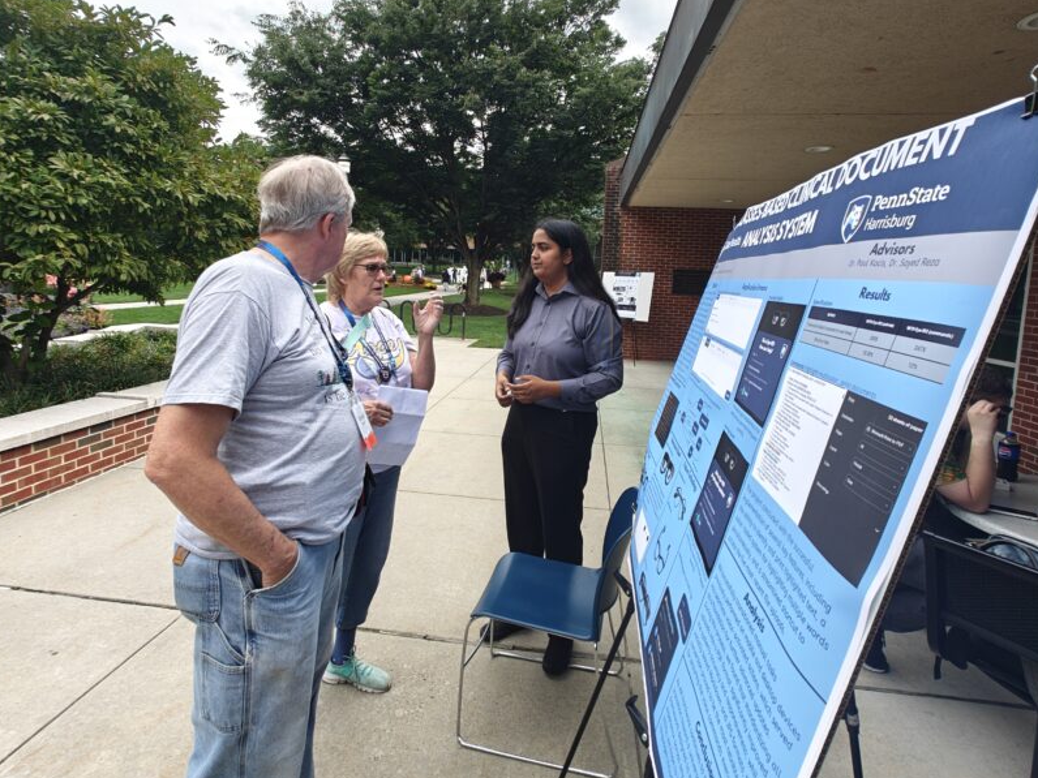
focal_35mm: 18
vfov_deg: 71.1
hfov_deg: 87.7
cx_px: 511
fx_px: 540
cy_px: 327
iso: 64
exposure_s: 1/428
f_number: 2.2
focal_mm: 2.62
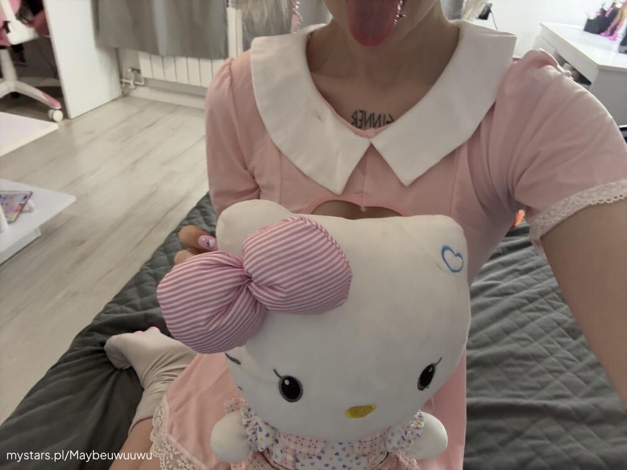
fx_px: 417
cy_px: 235
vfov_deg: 58.9
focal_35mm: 23
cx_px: 314
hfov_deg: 73.9
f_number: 1.9
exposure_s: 1/50
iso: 250
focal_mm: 2.69
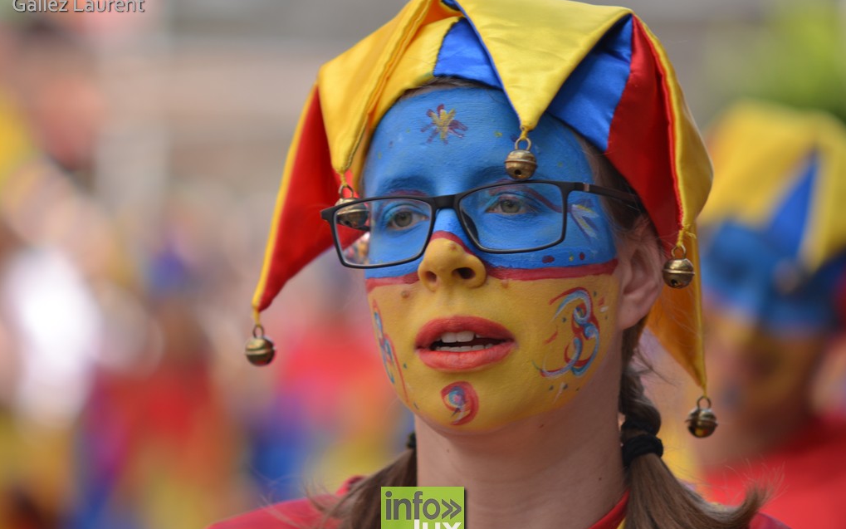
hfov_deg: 10.1
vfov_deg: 6.3
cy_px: 270
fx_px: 4785
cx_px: 423
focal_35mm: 208
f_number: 2.8
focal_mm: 135
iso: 100
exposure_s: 1/400
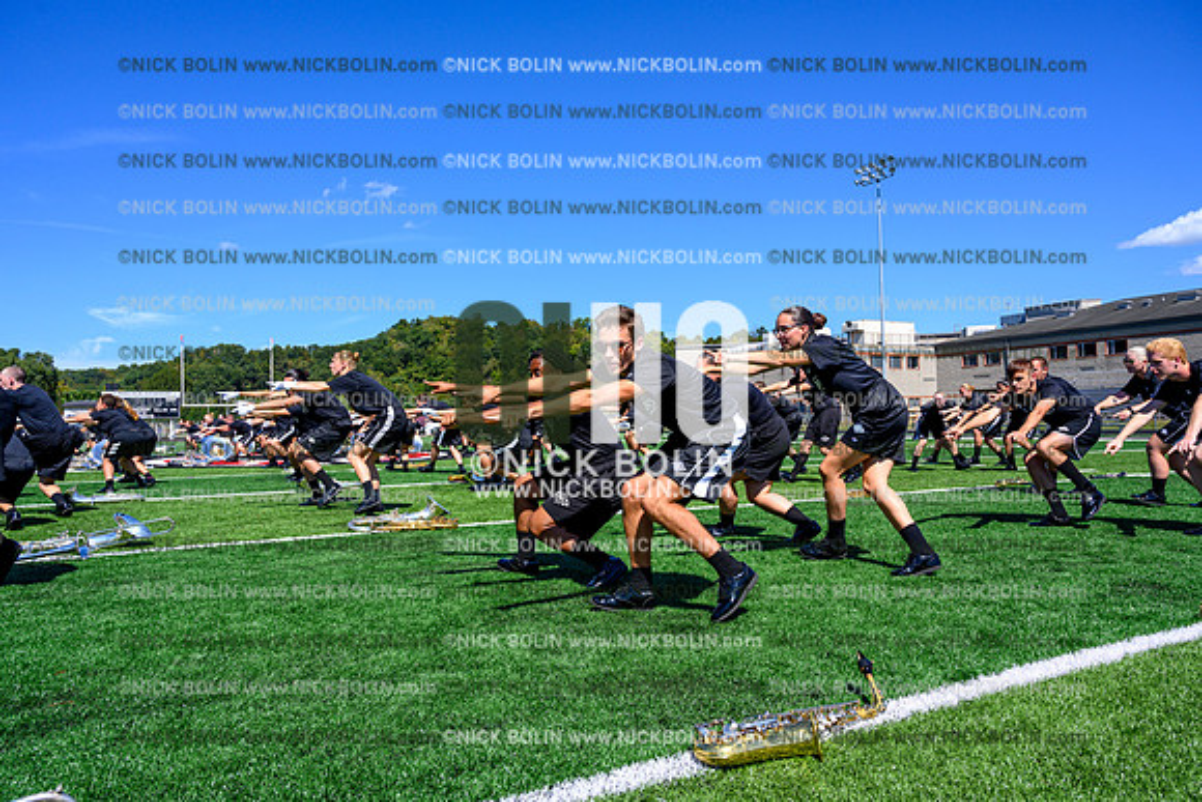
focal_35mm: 24
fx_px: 801
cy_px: 401
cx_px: 601
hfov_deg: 73.7
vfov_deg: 53.2
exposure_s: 1/640
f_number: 8
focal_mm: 24
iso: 160
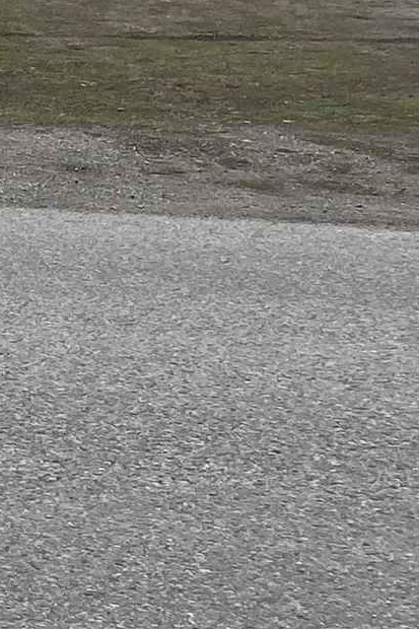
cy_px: 18
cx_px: -865
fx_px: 2341
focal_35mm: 134
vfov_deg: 15.1
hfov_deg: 8.5
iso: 32
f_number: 1.8
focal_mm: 4.25
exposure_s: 1/2315
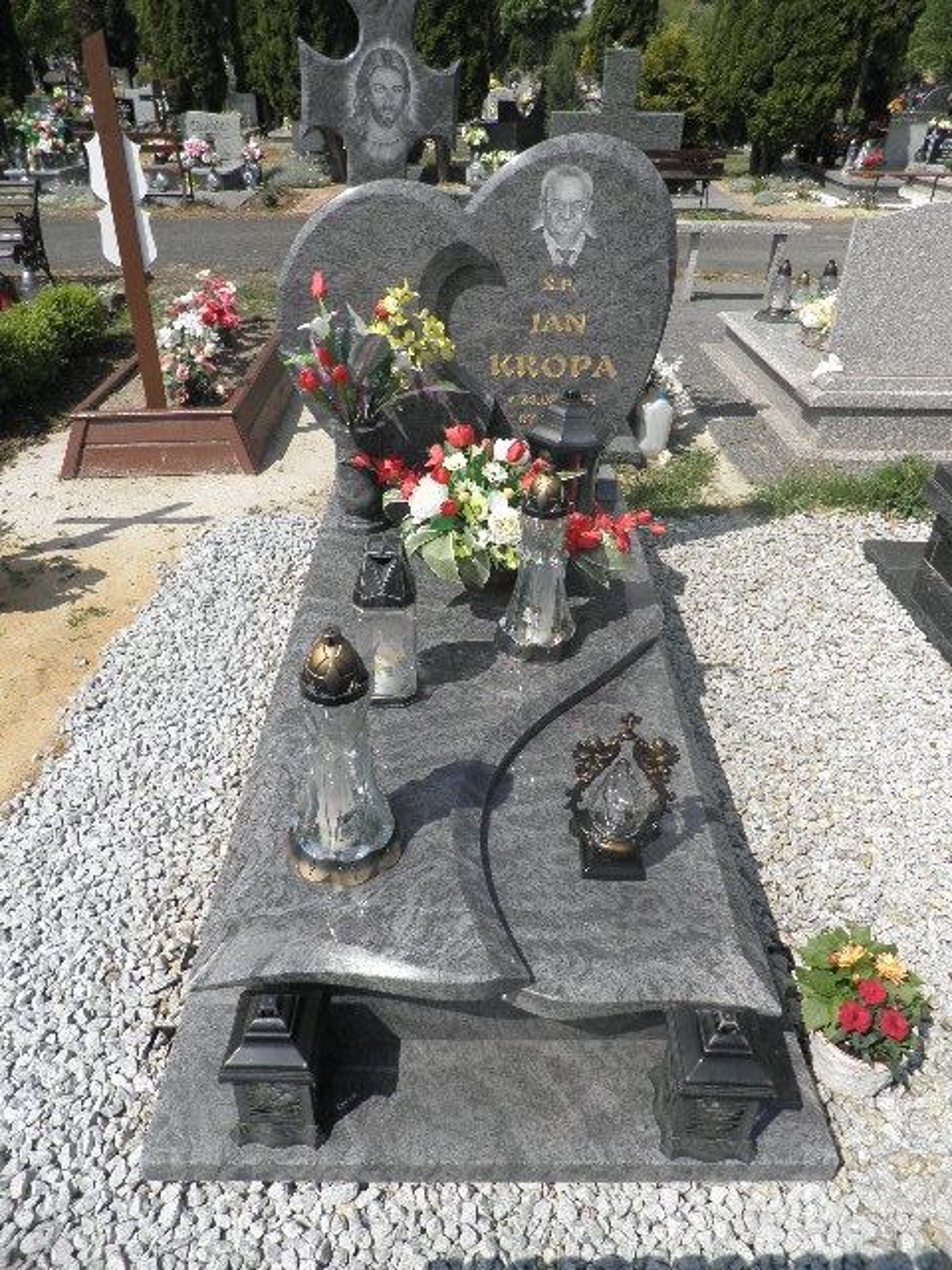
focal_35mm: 24
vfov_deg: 71.6
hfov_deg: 56.8
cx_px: 476
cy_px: 635
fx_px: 880
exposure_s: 1/160
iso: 64
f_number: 8.3
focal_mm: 4.3
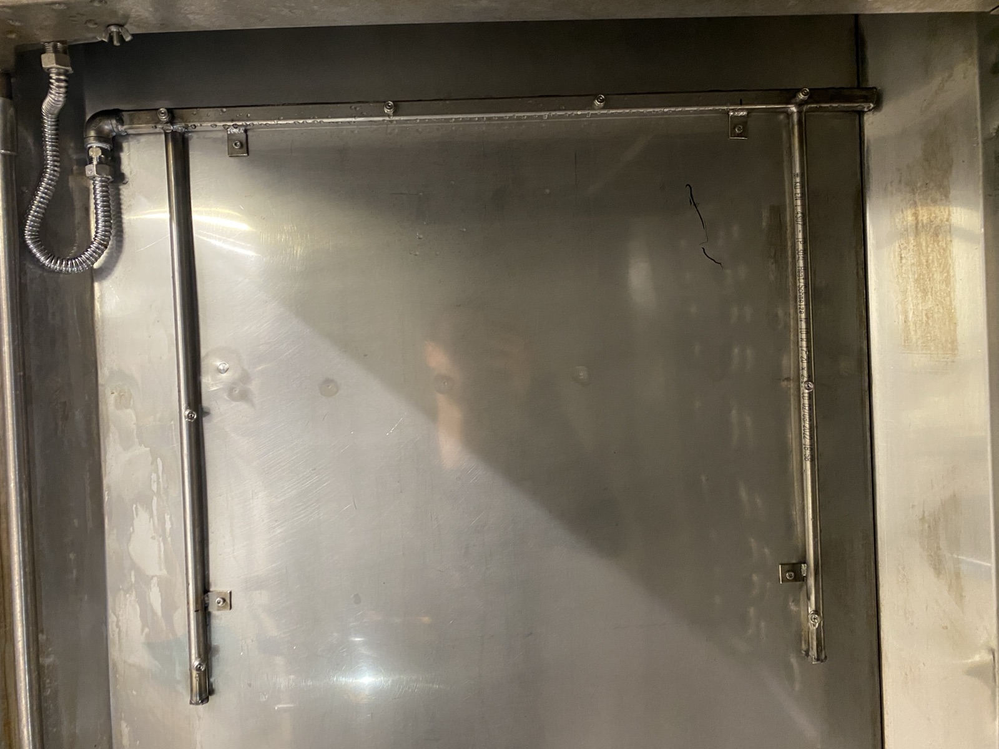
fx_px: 750
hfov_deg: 67.3
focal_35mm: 26
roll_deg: +3.2
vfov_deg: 53.1
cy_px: 374
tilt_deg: -0.3
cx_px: 500
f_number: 1.8
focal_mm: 4.25
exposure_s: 1/50
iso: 500
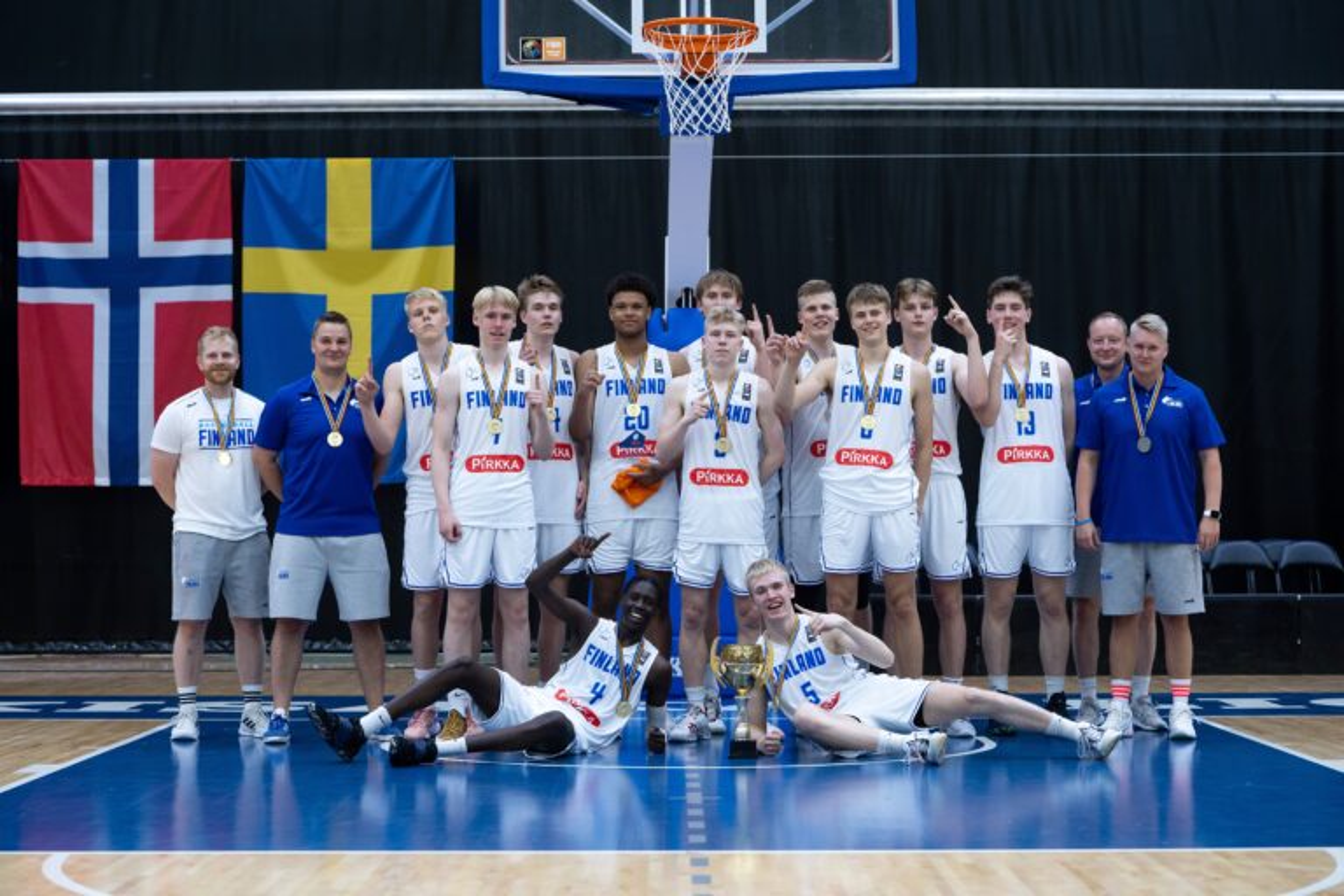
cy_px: 448
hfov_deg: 26.3
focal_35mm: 77
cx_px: 672
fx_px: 2874
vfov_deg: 17.7
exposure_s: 1/400
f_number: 4
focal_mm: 77
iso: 800
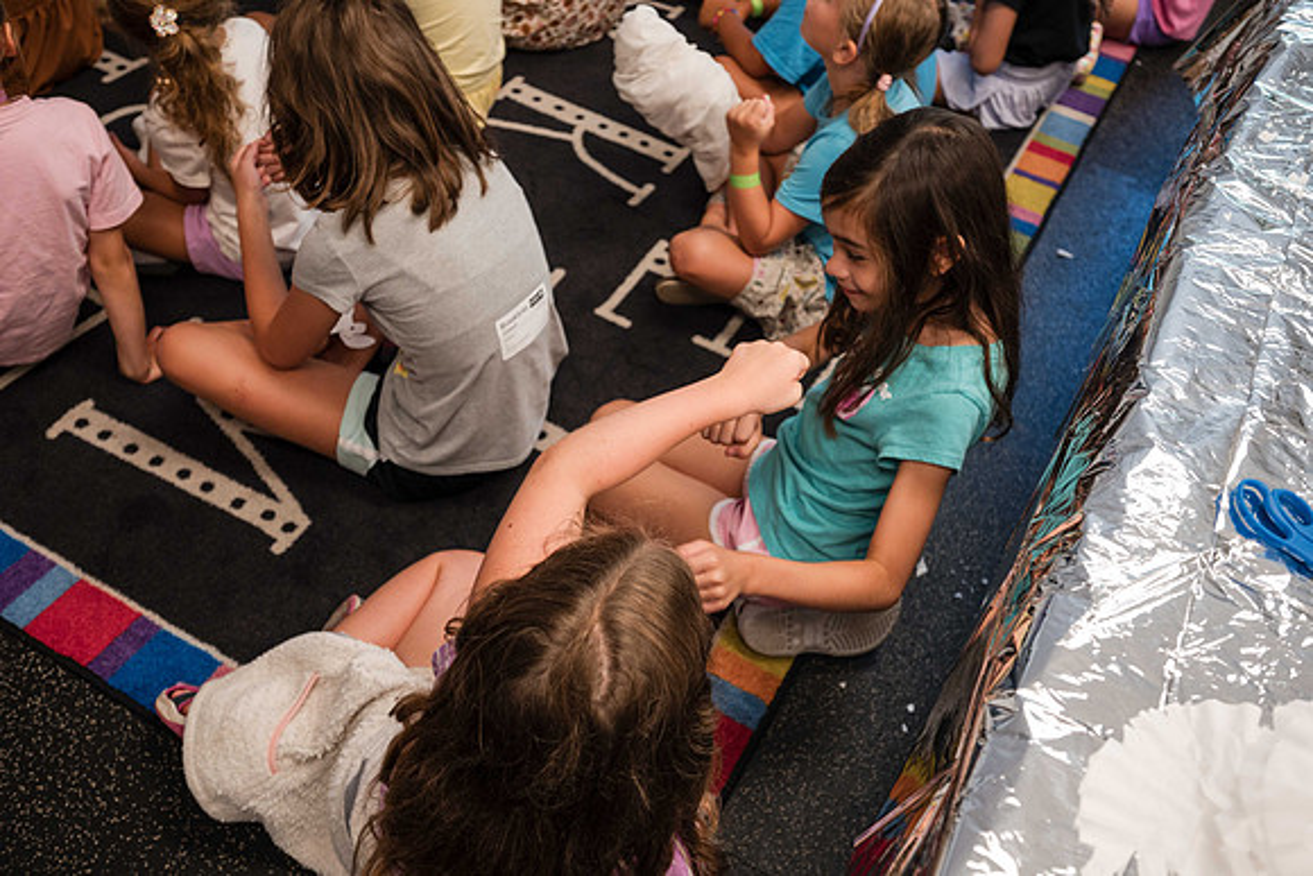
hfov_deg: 60.3
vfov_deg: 42.4
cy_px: 437
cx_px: 655
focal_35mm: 31
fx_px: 1130
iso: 1100
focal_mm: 30
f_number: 4
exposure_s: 1/125
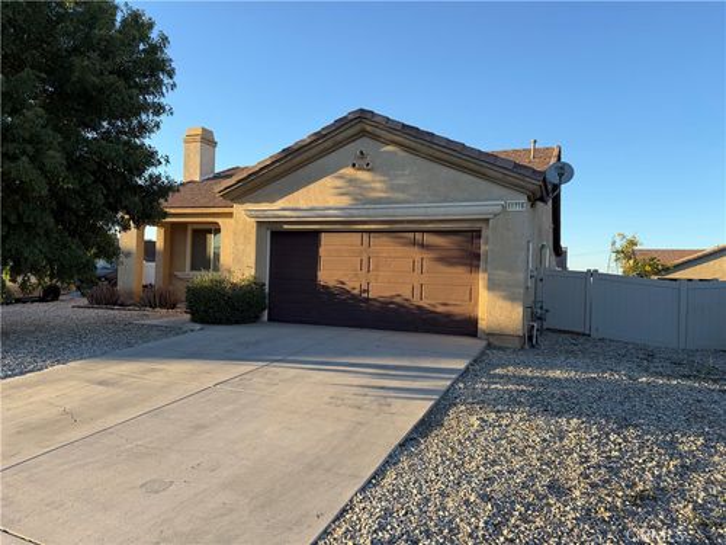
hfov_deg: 71.6
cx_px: 363
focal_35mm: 24
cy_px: 272
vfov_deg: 56.8
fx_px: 503
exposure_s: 1/1337
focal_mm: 6.76
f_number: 1.78
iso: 80
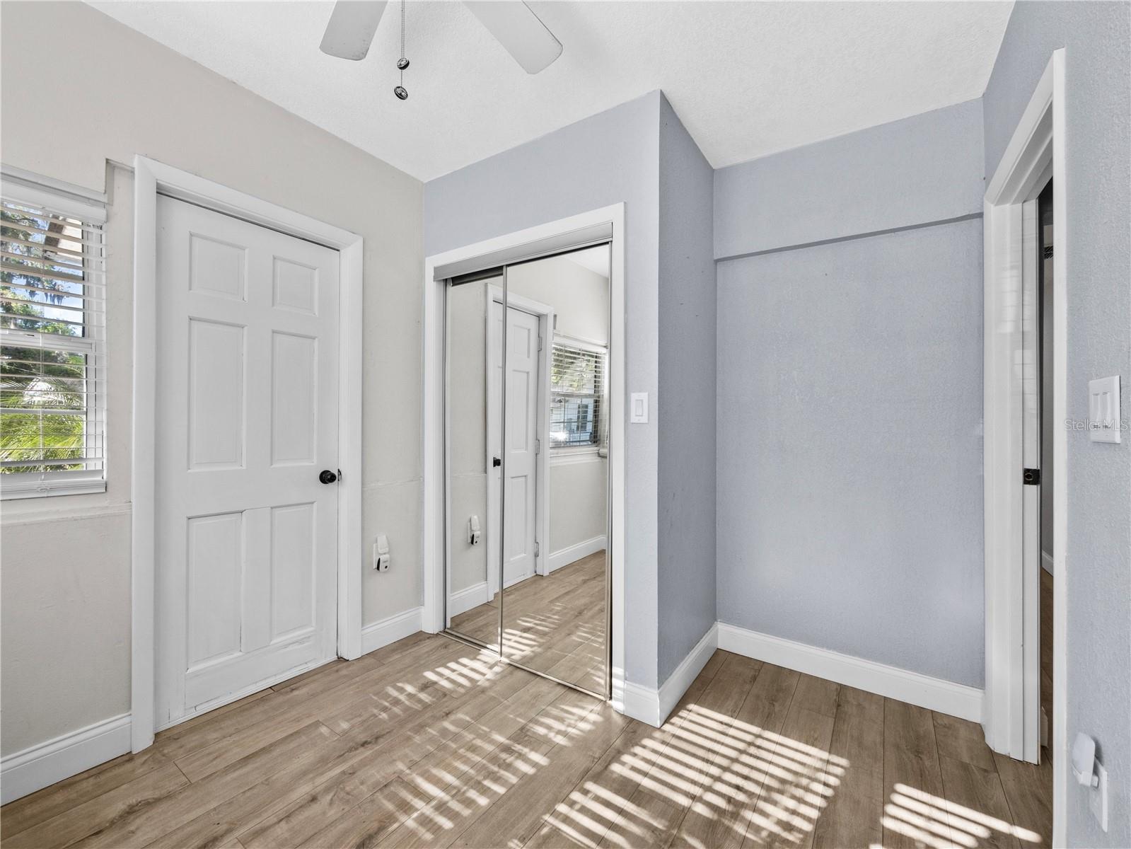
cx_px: 566
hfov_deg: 102.1
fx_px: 458
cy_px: 424
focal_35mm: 14
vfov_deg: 85.7
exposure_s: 1/50
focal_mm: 7
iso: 800
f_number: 8
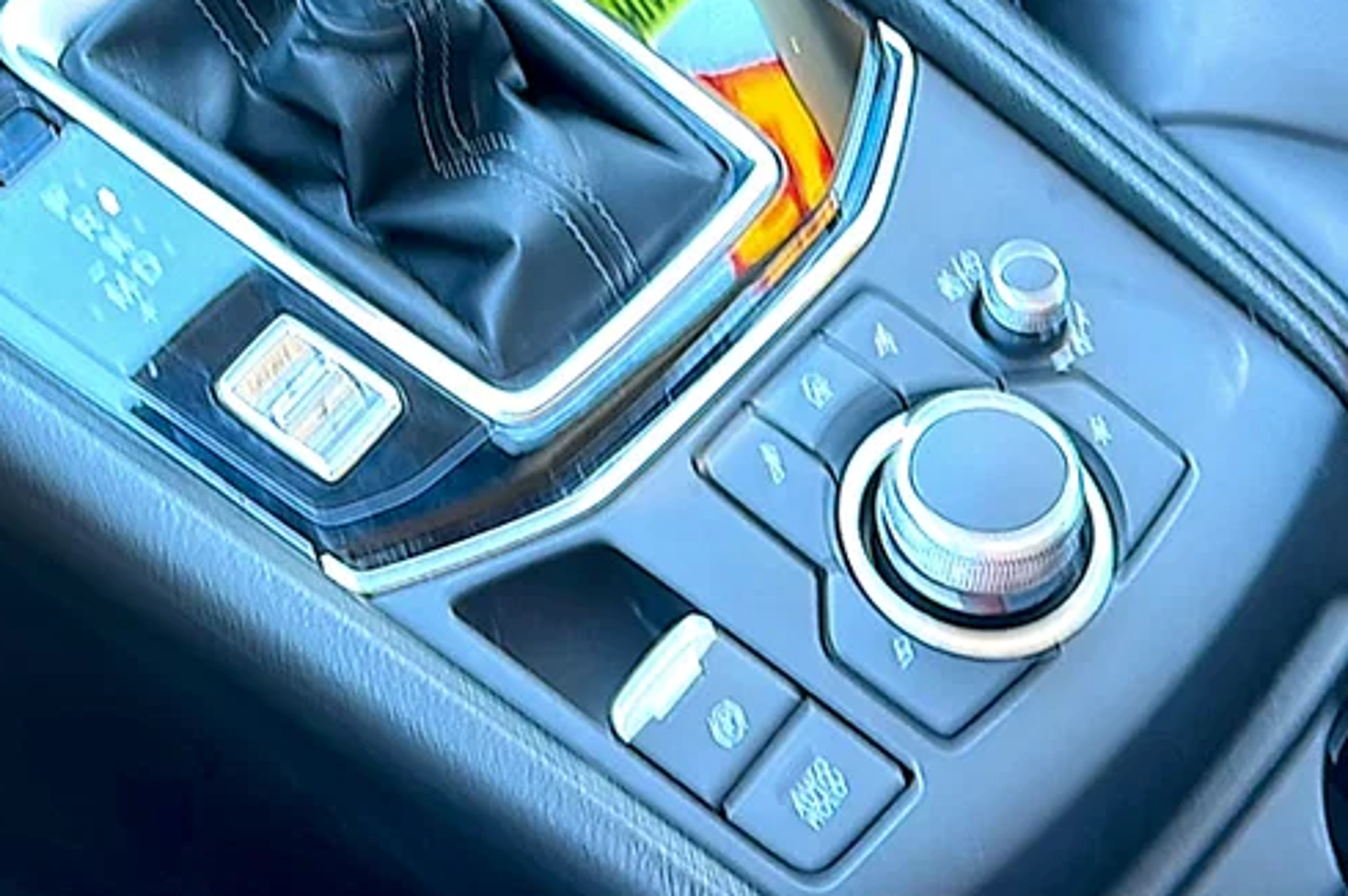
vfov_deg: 23.0
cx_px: 484
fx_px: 2170
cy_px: 186
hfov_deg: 34.3
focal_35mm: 58
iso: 125
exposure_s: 1/40
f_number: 1.78
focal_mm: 6.86
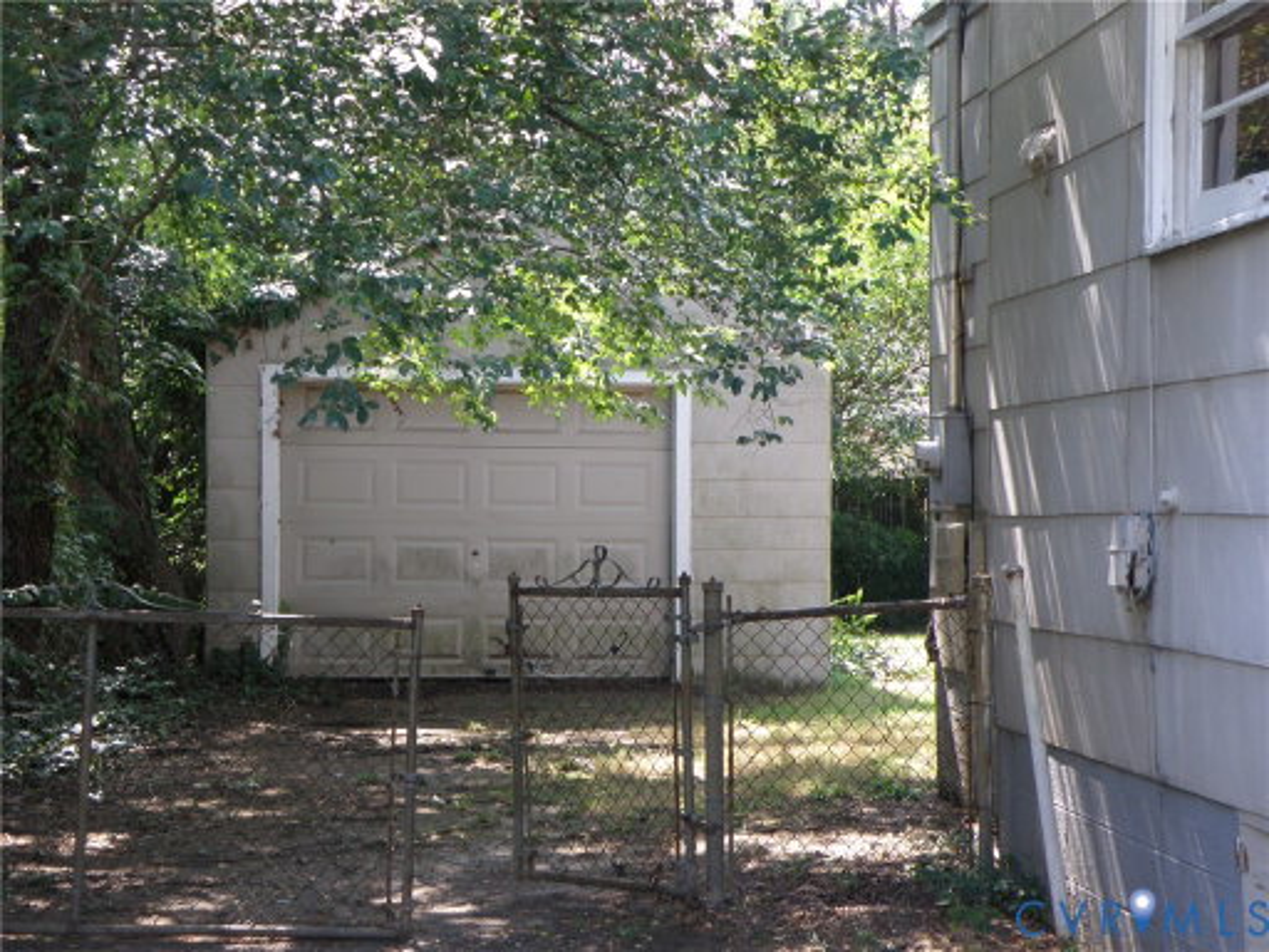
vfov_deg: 21.3
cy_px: 476
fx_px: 2529
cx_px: 634
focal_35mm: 69
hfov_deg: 28.2
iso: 100
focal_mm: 12.24
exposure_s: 1/60
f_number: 3.7
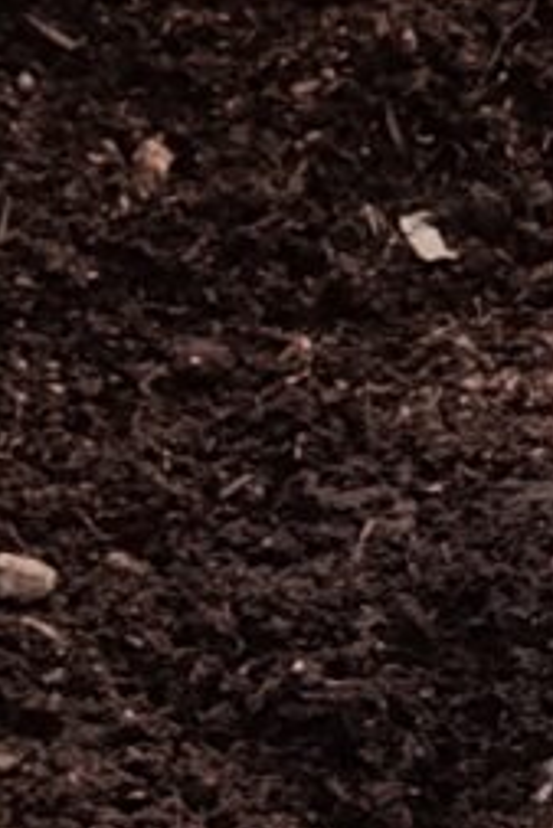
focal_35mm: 242
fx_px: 5568
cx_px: -530
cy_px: -2173
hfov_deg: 5.6
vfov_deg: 7.0
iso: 50
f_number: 1.6
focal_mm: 6.14
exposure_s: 1/459
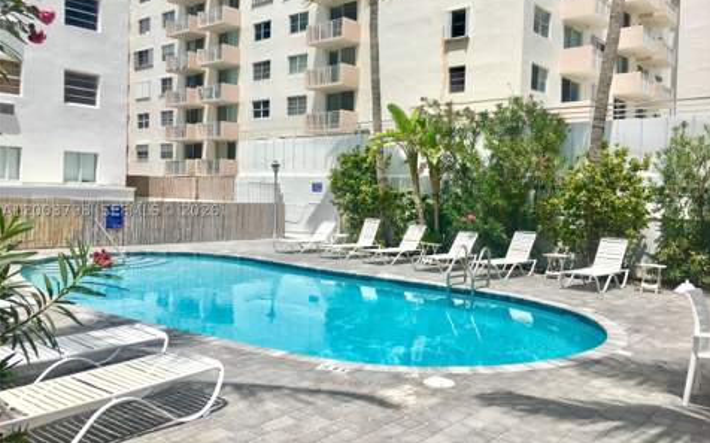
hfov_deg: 61.3
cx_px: 356
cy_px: 210
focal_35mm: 31
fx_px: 600
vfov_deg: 40.5
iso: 25
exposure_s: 1/3497
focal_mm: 4.15
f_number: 2.2
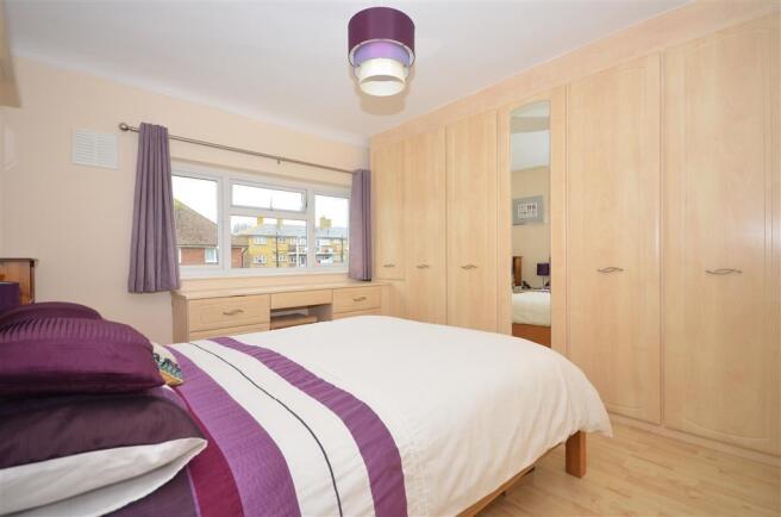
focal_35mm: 18
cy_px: 258
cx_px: 390
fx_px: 390
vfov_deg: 67.1
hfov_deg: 90.1
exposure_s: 1/80
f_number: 5.6
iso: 640
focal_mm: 12
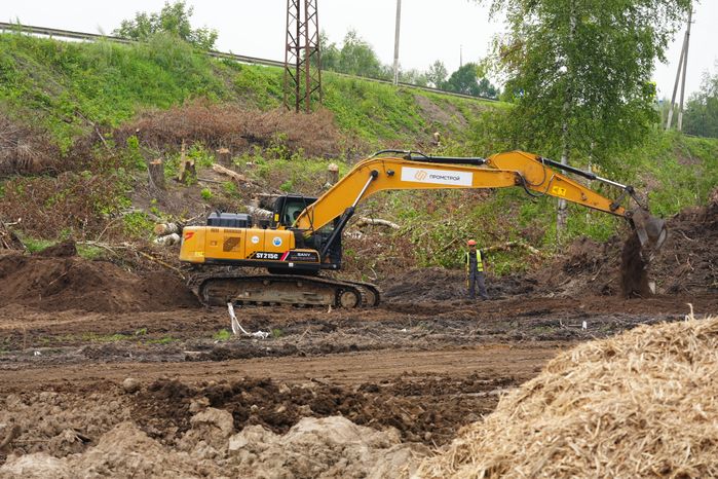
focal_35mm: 159
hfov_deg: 12.9
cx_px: 359
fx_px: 3171
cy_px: 240
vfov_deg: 8.6
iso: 100
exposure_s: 1/40
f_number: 7.1
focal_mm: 159
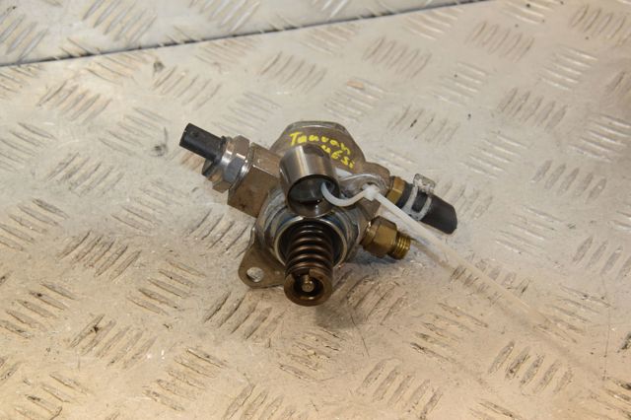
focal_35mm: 87
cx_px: 316
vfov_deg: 15.7
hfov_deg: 23.4
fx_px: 1524
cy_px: 210
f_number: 8
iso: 1600
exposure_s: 1/200
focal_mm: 58
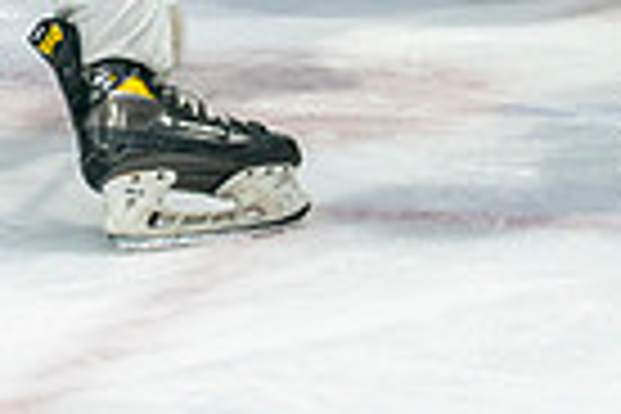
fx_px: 8693
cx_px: -12
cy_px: -493
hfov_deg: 4.1
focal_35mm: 504
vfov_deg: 2.7
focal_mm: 90
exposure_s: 1/640
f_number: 3.2
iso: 640
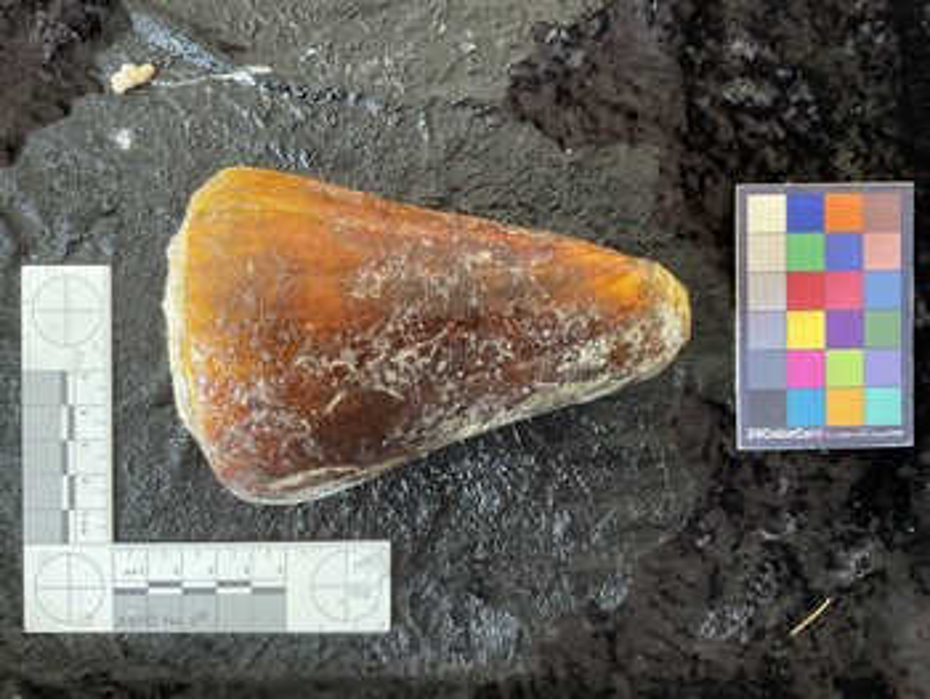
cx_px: 465
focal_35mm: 29
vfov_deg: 48.3
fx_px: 780
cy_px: 350
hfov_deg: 61.6
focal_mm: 3
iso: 200
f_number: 1.8
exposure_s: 1/60
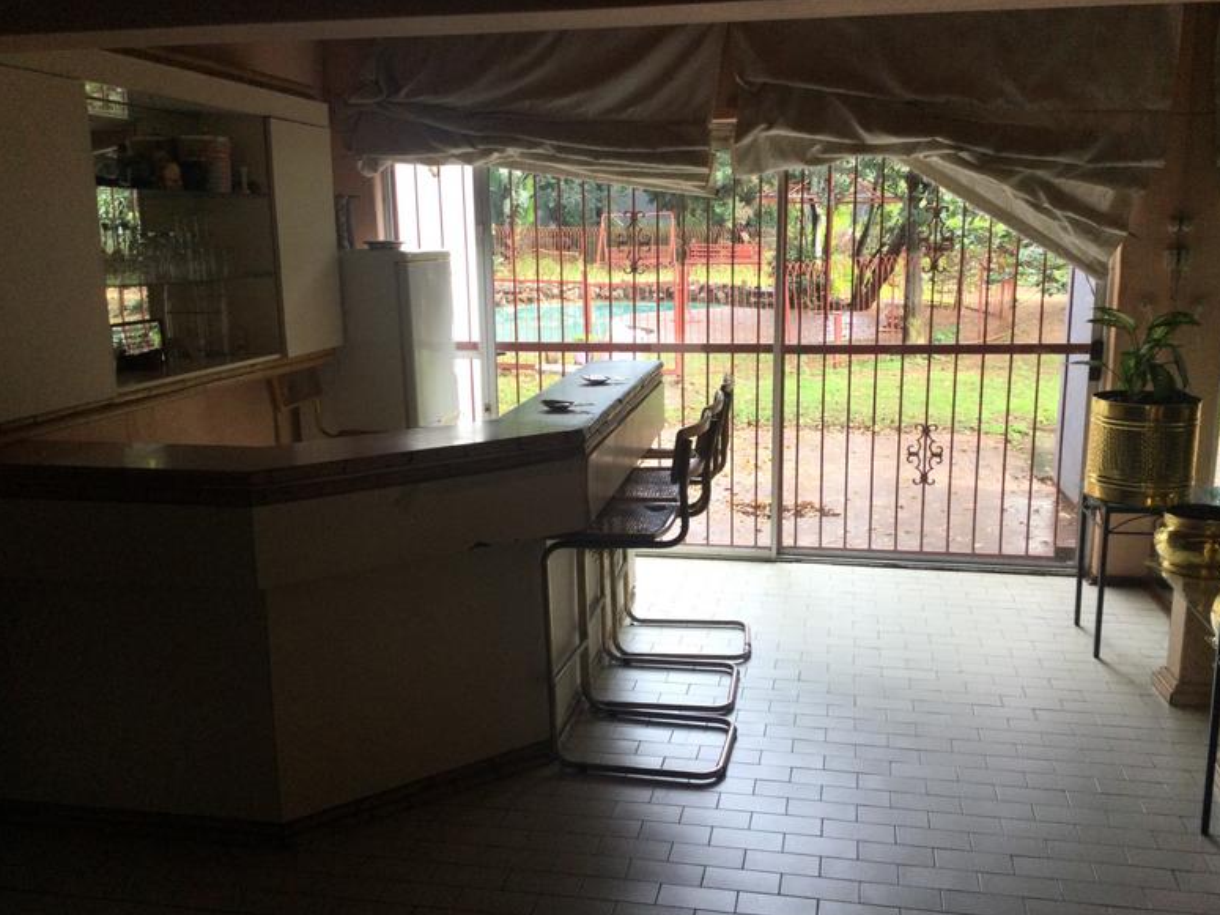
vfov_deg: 44.1
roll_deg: +0.5
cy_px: 469
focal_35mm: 32
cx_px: 625
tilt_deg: -11.9
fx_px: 1128
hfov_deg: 56.8
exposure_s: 1/33
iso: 25
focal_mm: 3.3
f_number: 2.4
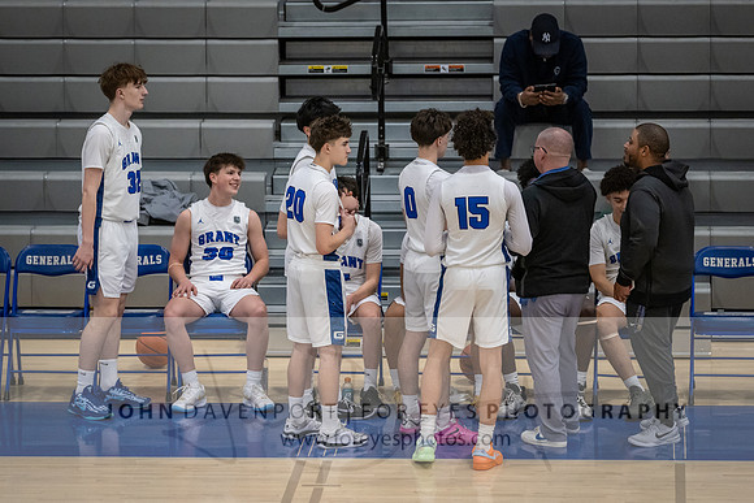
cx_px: 299
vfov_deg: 6.4
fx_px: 4483
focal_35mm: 214
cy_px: 286
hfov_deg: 9.6
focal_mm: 170
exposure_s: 1/1000
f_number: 2.8
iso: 3600
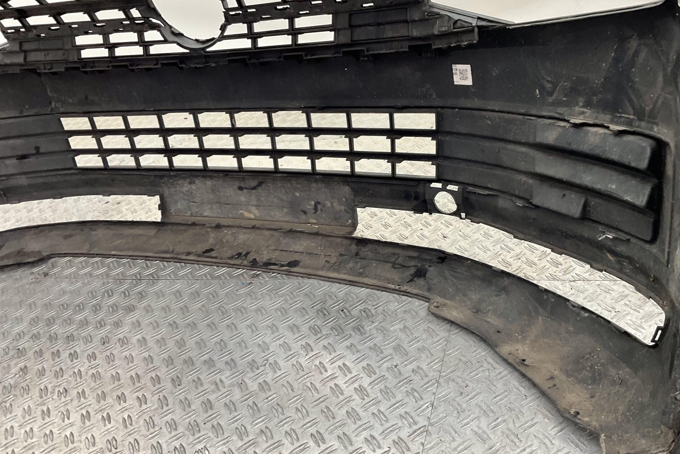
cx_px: 388
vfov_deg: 37.8
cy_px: 207
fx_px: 661
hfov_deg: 54.2
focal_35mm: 35
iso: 50
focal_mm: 3
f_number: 1.8
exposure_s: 1/100
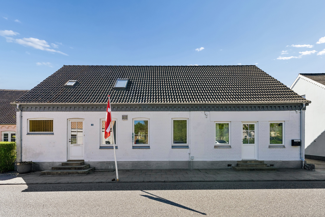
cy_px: 108
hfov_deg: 96.7
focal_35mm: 16
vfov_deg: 73.7
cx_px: 162
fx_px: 144
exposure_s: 1/2500
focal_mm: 16
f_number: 5.6
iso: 400
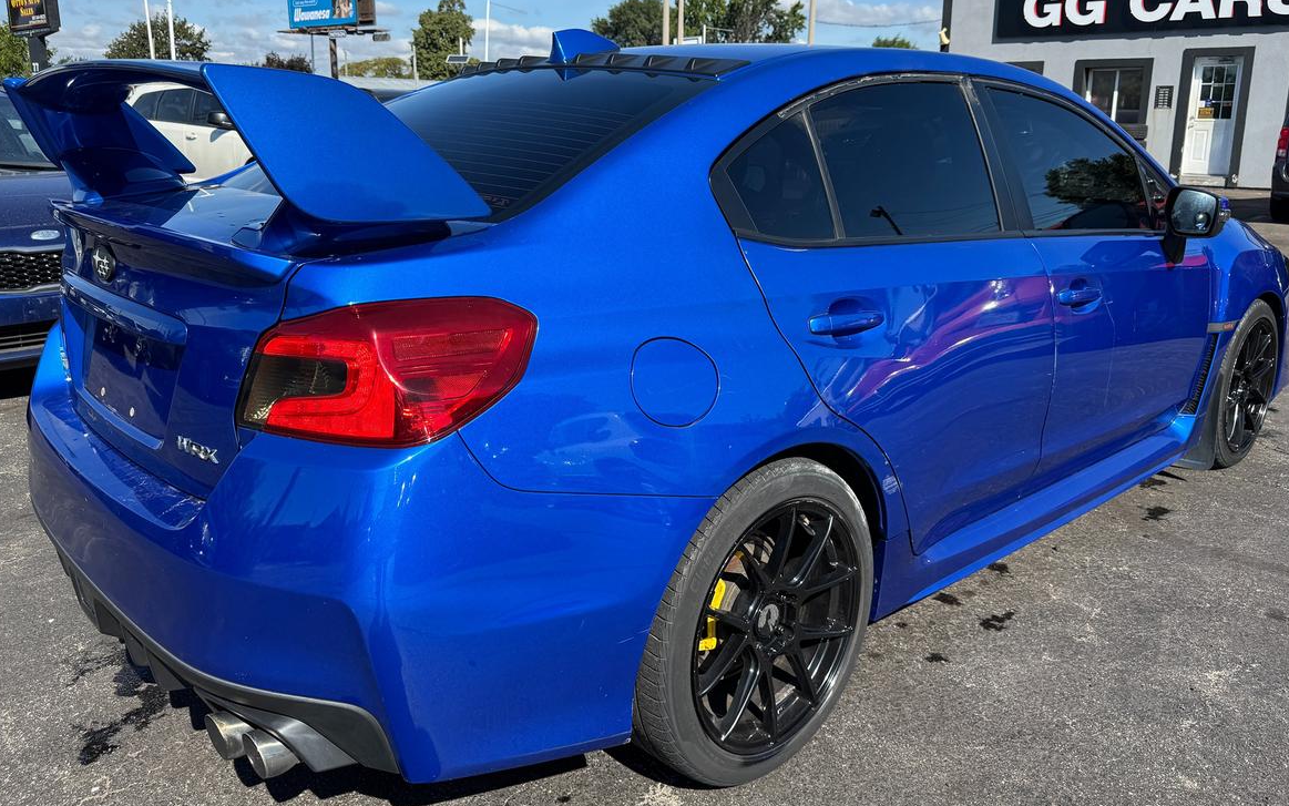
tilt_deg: -13.5
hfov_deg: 66.5
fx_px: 984
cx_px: 661
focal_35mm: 28
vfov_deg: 44.5
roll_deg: +0.0
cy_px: 351
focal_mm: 6.76
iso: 80
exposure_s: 1/2506
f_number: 1.78
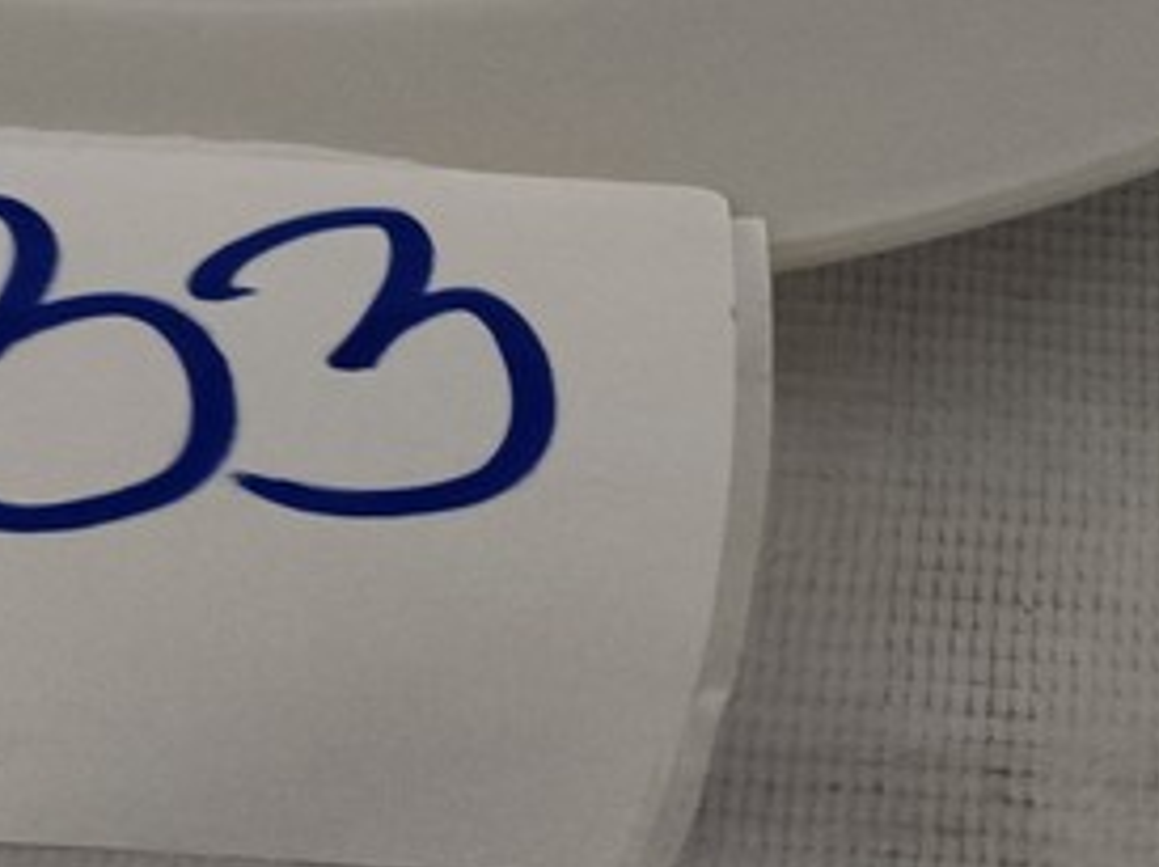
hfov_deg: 25.4
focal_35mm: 76
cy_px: -258
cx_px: 309
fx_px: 2542
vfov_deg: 18.1
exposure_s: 1/60
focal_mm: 4.84
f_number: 1.8
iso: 1081
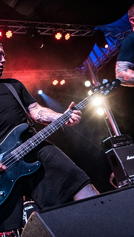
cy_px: 103
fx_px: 341
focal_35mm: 54
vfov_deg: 38.4
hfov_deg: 22.2
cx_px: 68
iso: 640
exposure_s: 1/100
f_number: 2.8
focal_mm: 29
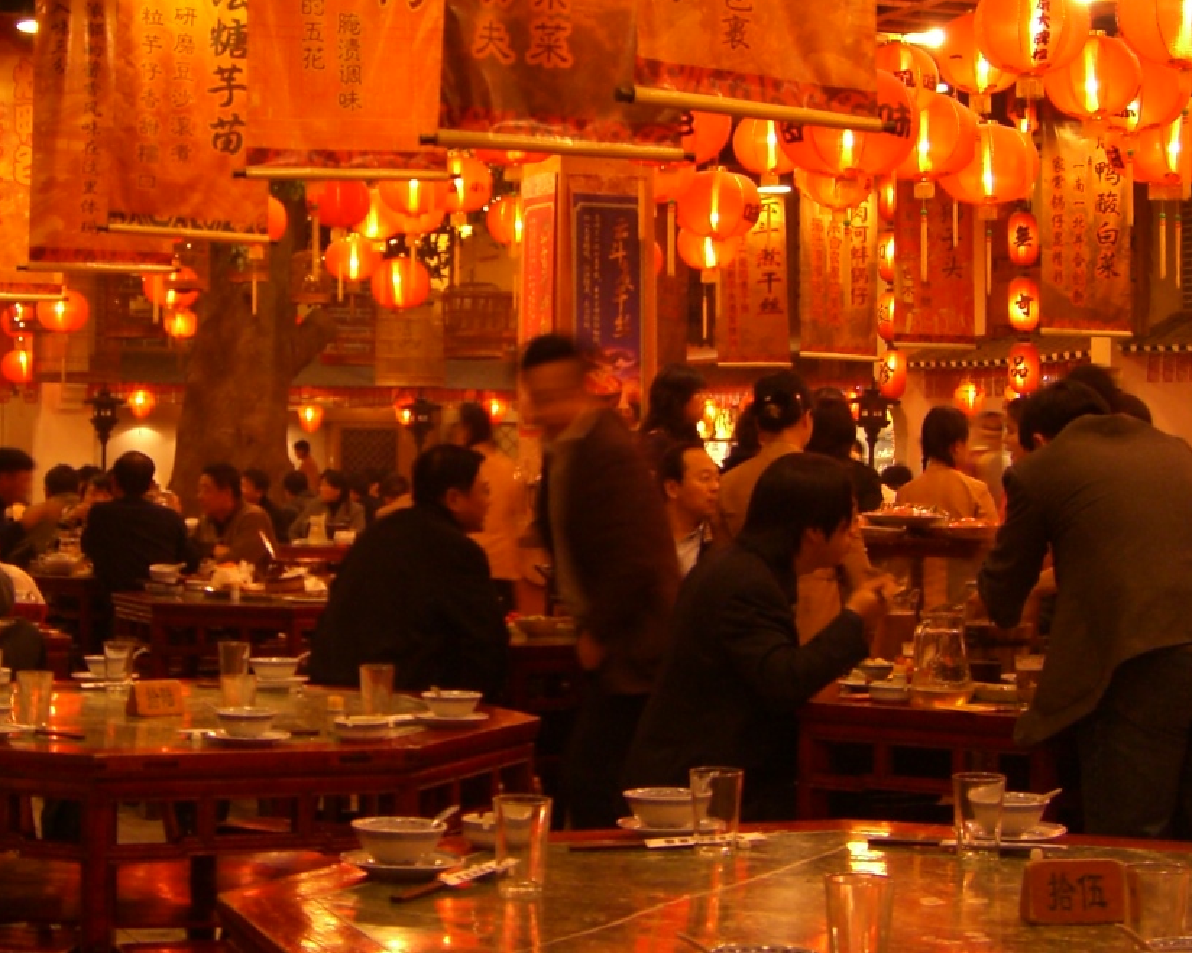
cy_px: 432
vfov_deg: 21.3
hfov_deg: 26.4
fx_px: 2540
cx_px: 489
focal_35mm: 72
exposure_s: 1/8
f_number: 2.7
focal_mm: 6.2
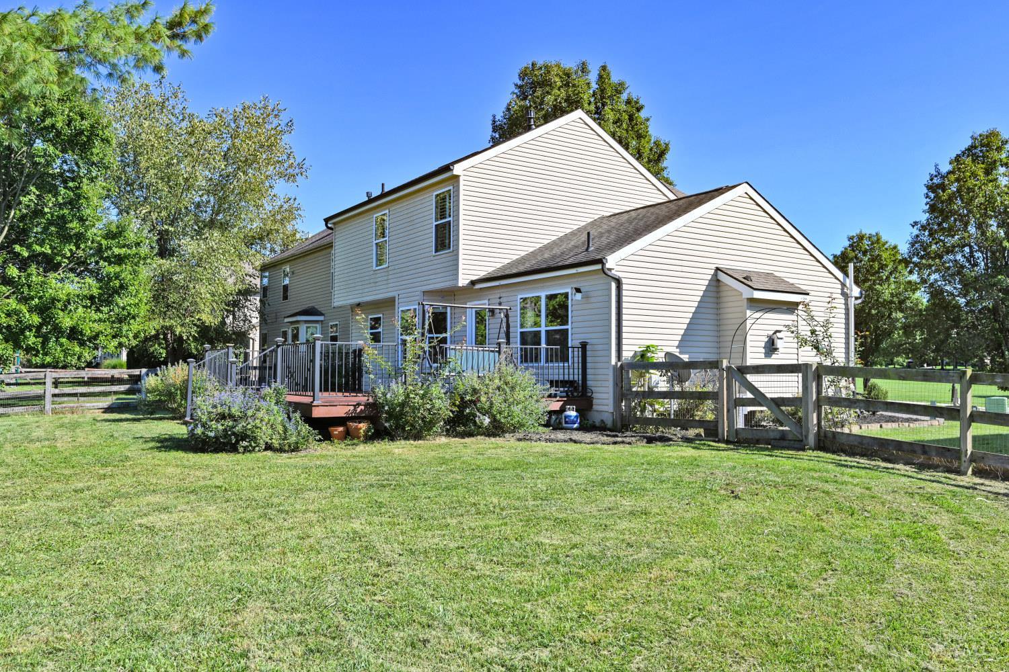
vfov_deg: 47.2
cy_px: 336
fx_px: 771
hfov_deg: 66.4
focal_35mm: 28
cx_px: 504
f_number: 6.3
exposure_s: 1/320
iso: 100
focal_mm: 27.5
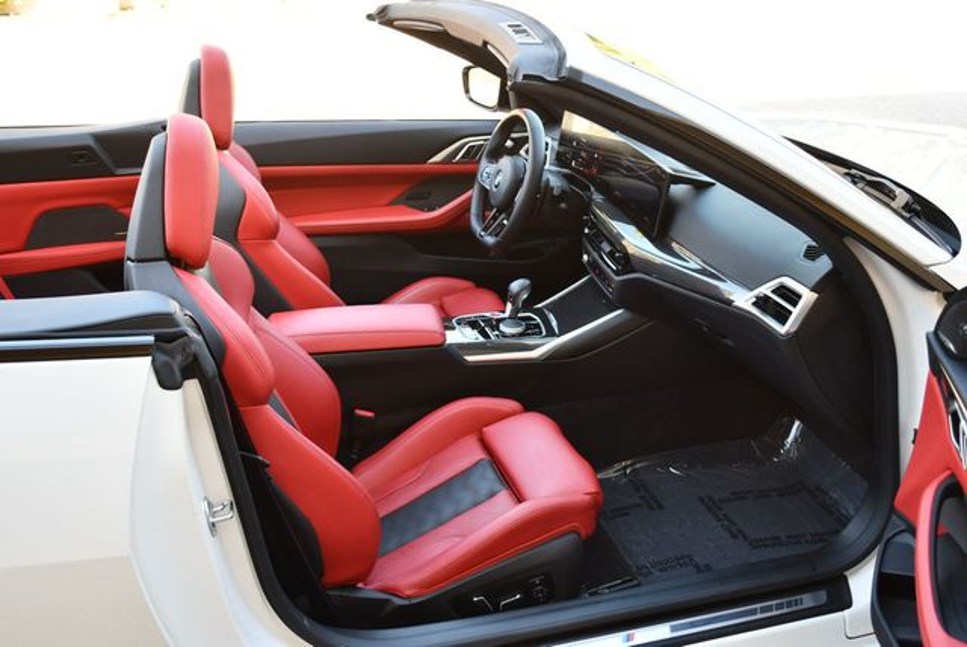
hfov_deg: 53.1
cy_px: 324
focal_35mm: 36
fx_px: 968
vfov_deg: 36.9
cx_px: 484
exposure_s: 1/250
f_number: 3.5
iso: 450
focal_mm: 18
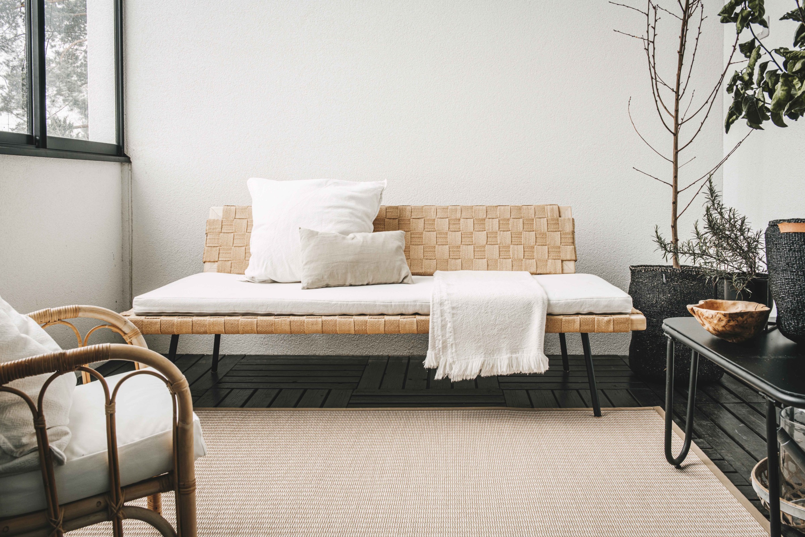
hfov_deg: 55.8
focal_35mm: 34
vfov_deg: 38.9
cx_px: 402
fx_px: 760
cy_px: 268
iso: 160
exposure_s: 1
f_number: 13
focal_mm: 34
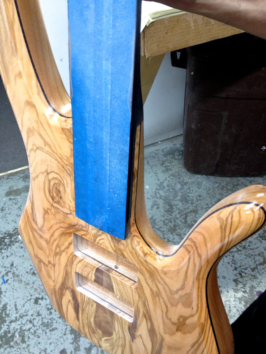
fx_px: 359
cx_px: 133
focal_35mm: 35
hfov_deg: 40.7
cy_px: 177
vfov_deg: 52.6
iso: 100
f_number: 2.4
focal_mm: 4.28
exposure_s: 1/20
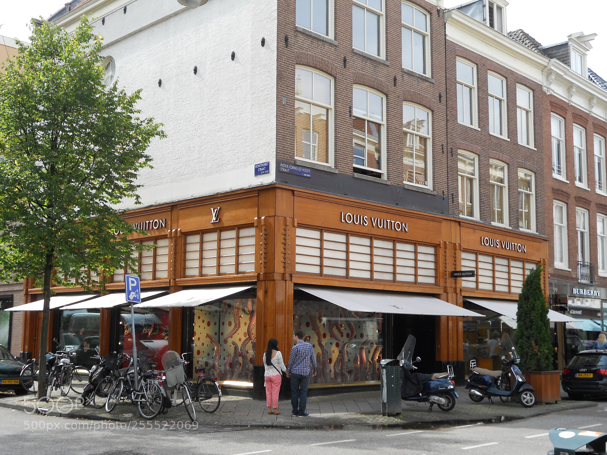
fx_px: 807
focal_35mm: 46
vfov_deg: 31.5
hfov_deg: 41.2
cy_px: 228
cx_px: 304
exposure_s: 1/250
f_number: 4.3
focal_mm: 8.2
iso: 80
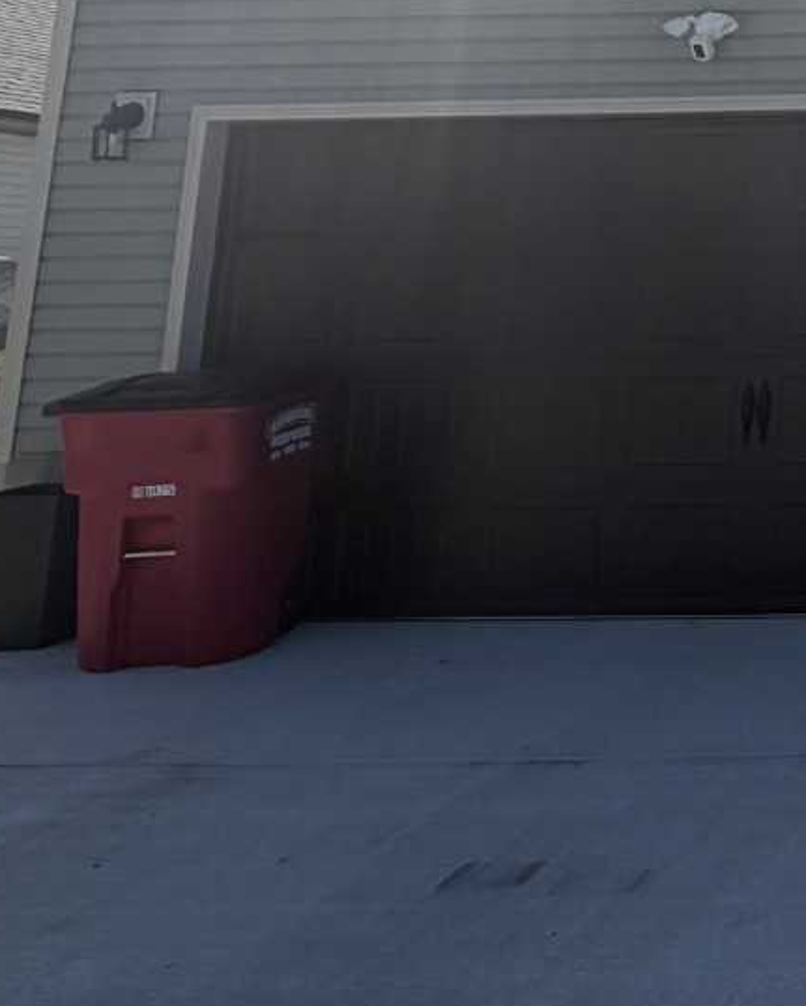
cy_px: 17
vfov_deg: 33.2
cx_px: 1382
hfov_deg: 21.3
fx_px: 1549
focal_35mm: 52
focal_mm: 2.22
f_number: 2.2
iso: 25
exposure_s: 1/1572
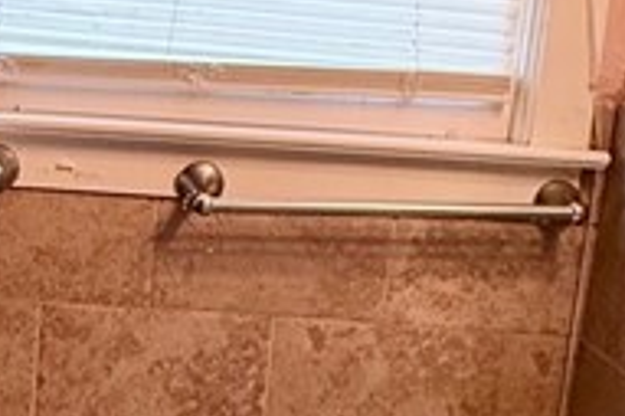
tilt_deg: -12.4
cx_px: 56
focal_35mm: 78
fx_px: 1353
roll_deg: -5.1
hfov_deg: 25.2
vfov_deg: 17.4
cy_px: 262
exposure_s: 1/120
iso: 200
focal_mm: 2.22
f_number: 2.2
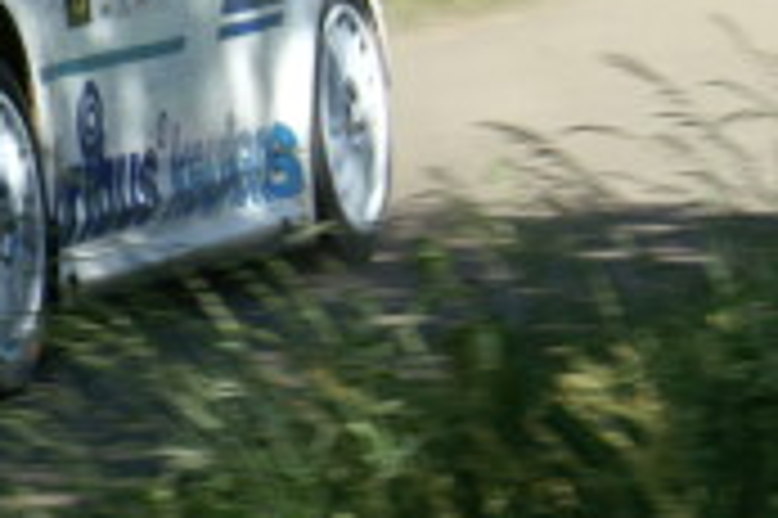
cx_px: -463
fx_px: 7859
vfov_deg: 3.8
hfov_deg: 5.6
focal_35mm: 364
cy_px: 79
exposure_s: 1/160
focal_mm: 70
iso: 100
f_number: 7.1
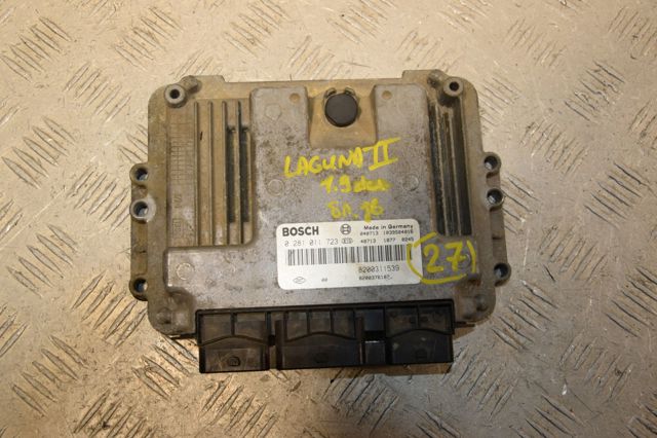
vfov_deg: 35.5
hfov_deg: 51.3
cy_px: 219
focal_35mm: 38
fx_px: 684
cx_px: 328
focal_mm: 25
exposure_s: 1/200
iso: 800
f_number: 7.1
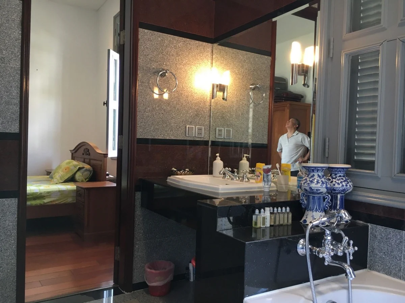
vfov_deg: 48.2
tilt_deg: -0.3
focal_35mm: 29
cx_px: 202
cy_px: 152
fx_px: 339
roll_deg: -2.2
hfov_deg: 61.7
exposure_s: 1/33
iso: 100
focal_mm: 4.15
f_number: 2.2
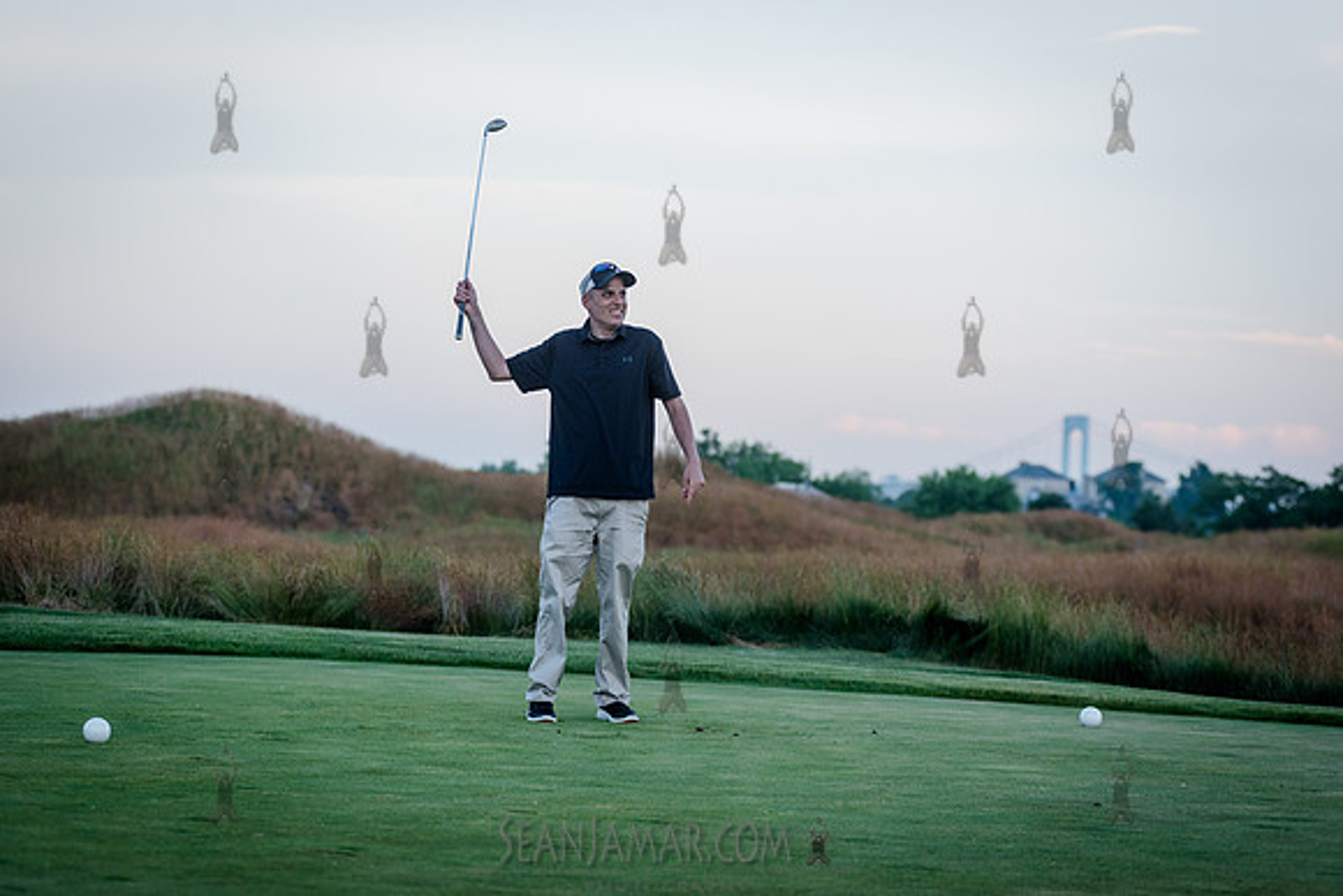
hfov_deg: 20.4
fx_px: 3731
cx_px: 672
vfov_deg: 13.7
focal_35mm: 100
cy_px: 448
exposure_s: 1/800
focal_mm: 100
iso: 640
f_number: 3.5
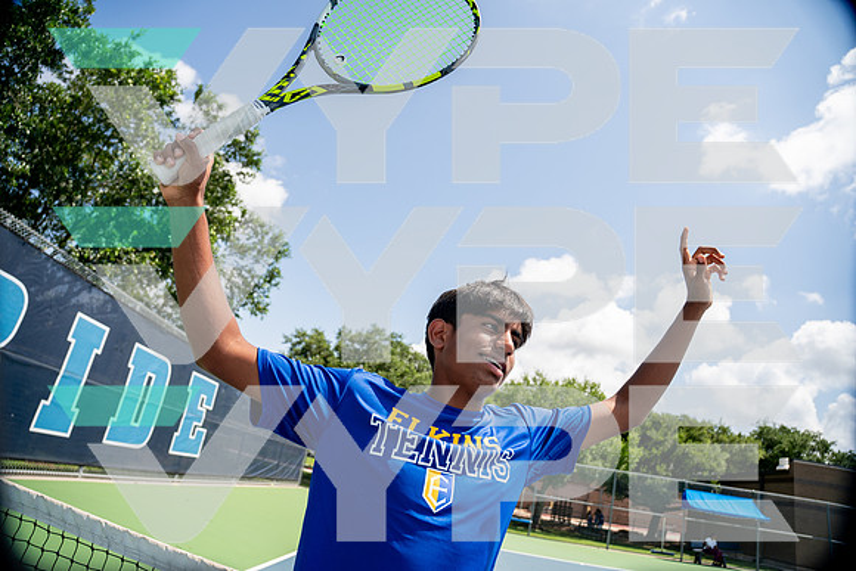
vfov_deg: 62.0
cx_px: 428
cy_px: 286
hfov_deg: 84.0
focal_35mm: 20
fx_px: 476
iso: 100
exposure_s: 1/1600
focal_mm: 20
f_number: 4
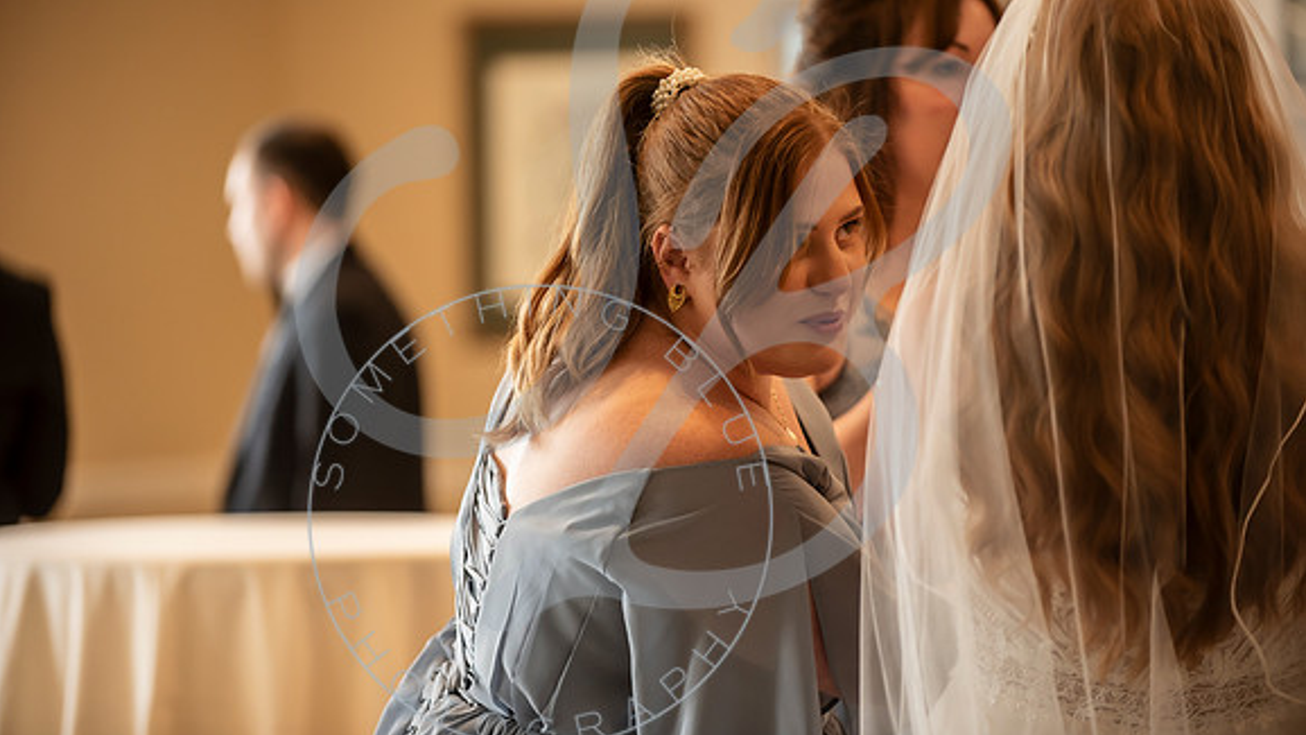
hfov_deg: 13.2
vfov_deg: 7.4
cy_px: 327
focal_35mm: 163
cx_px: 653
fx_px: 5644
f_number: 2.8
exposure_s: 1/250
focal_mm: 155
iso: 1000
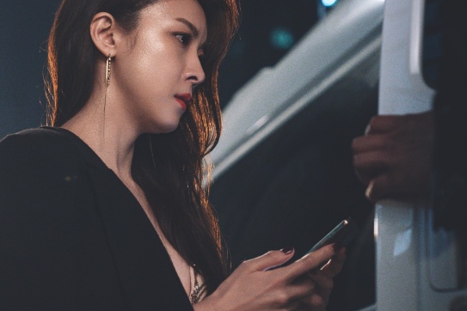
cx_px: 151
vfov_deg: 11.8
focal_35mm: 116
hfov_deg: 17.6
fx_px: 1505
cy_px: 178
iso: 4000
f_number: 3.5
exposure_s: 1/250
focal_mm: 70
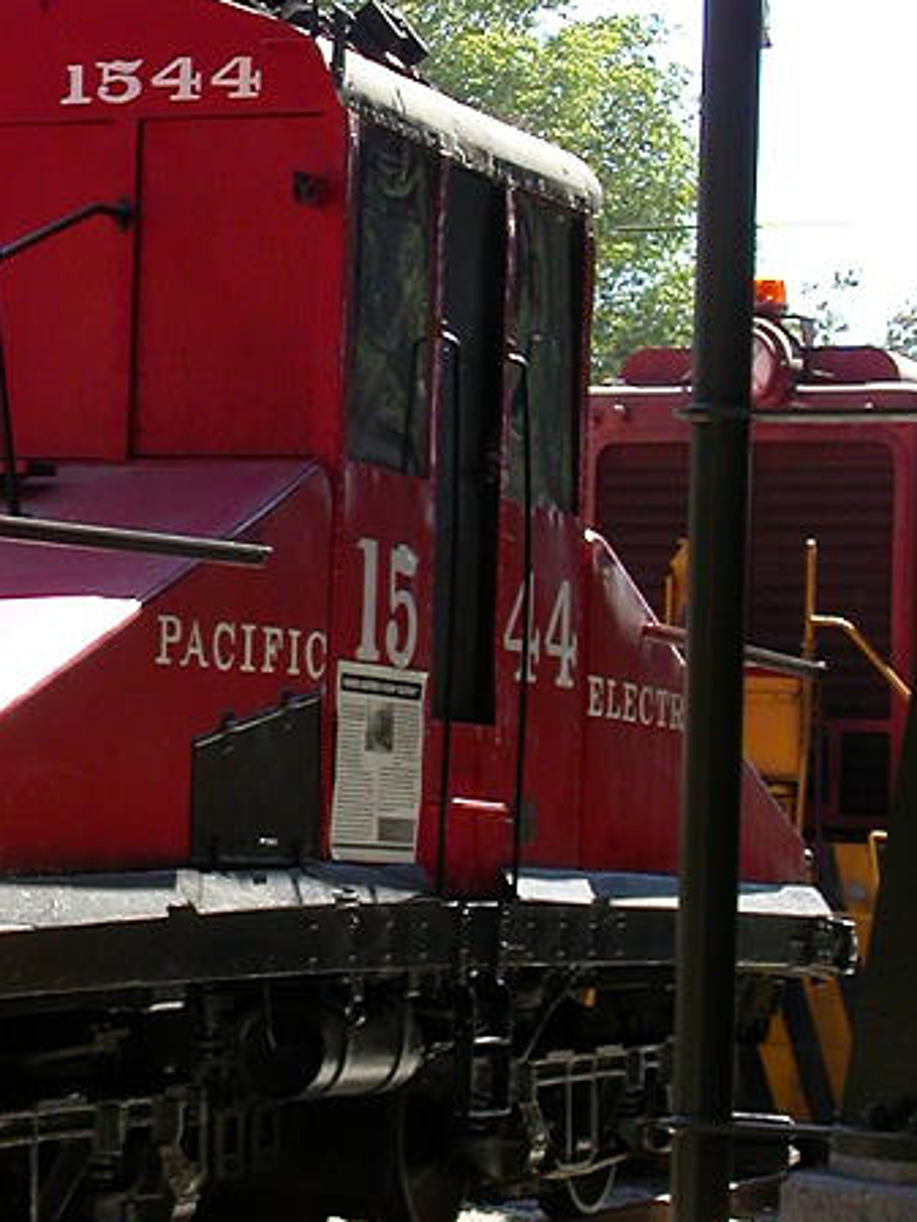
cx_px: 136
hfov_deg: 11.4
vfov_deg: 15.2
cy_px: 476
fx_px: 4590
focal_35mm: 130
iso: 100
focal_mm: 11.1
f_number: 3.8
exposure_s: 1/280
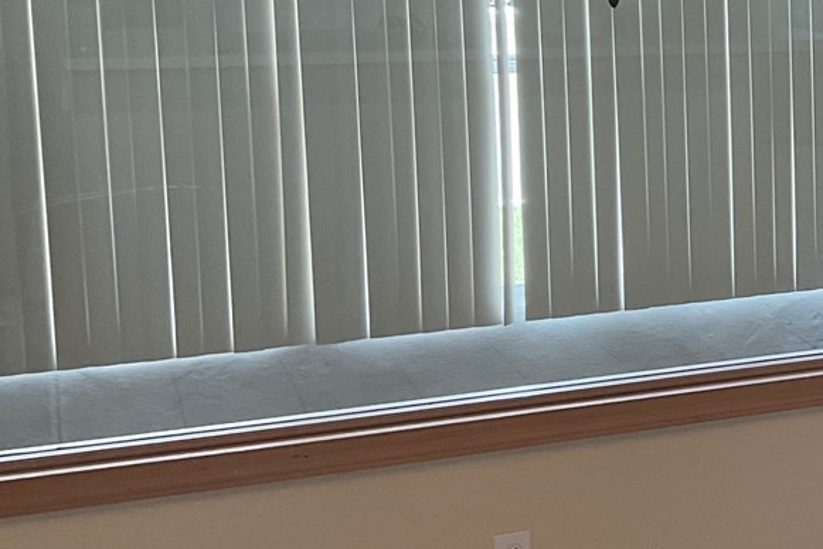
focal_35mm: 83
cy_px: 153
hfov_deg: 22.4
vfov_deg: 16.4
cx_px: 1016
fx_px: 1898
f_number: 1.8
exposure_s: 1/120
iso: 50
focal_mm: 3
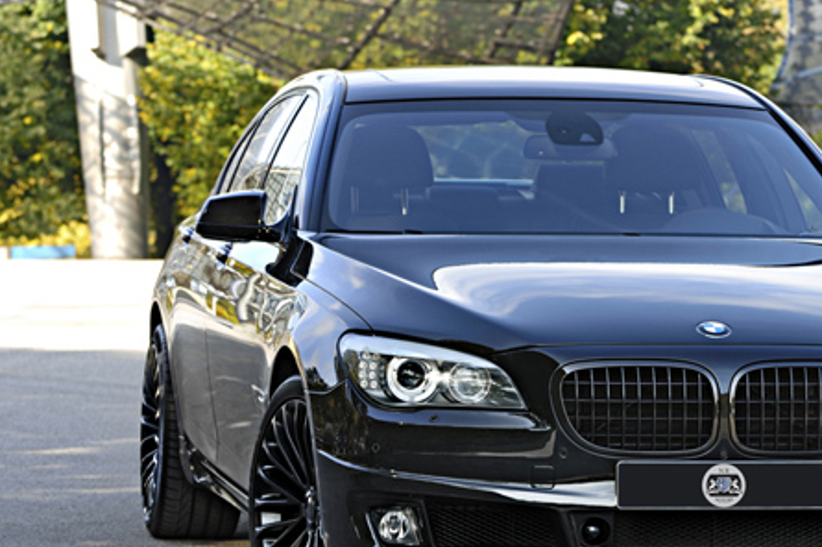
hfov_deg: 10.2
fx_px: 4586
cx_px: 619
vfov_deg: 6.8
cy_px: 288
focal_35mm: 201
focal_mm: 82
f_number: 5.6
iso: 100
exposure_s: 1/80
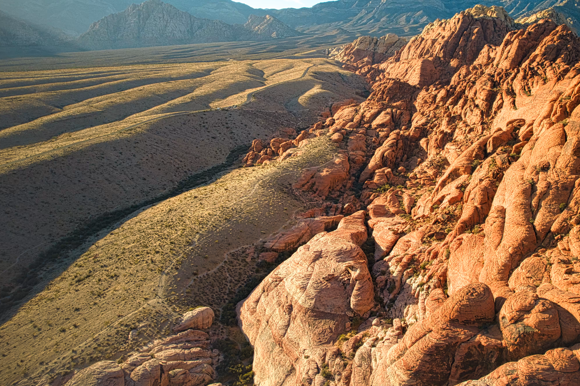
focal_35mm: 30
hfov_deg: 60.9
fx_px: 483
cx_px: 373
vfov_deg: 43.3
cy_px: 151
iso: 140
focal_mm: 8.4
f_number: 2.8
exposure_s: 1/1250
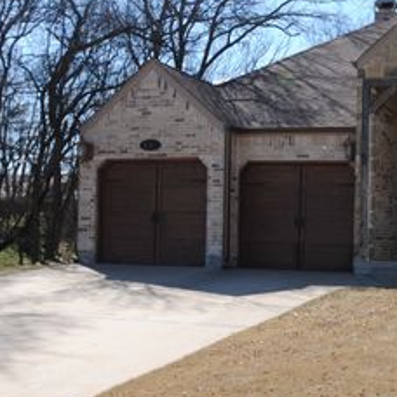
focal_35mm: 56
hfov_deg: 29.4
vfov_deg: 30.6
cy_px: 210
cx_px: 352
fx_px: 727
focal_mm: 20
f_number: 7.1
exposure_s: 1/200
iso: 100
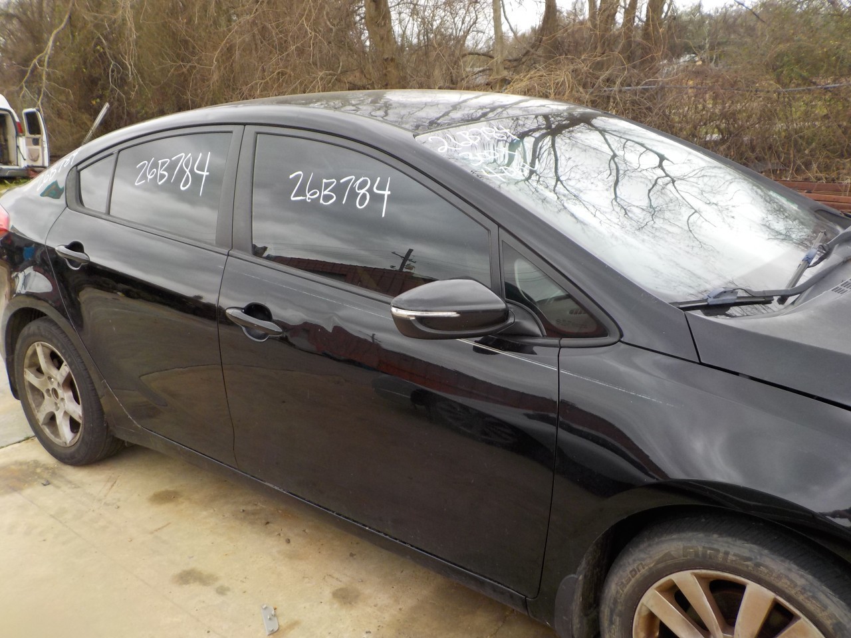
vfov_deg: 46.8
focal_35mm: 30
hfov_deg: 60.0
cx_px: 426
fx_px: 738
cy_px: 319
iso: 125
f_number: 3.3
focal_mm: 4.1
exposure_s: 1/160
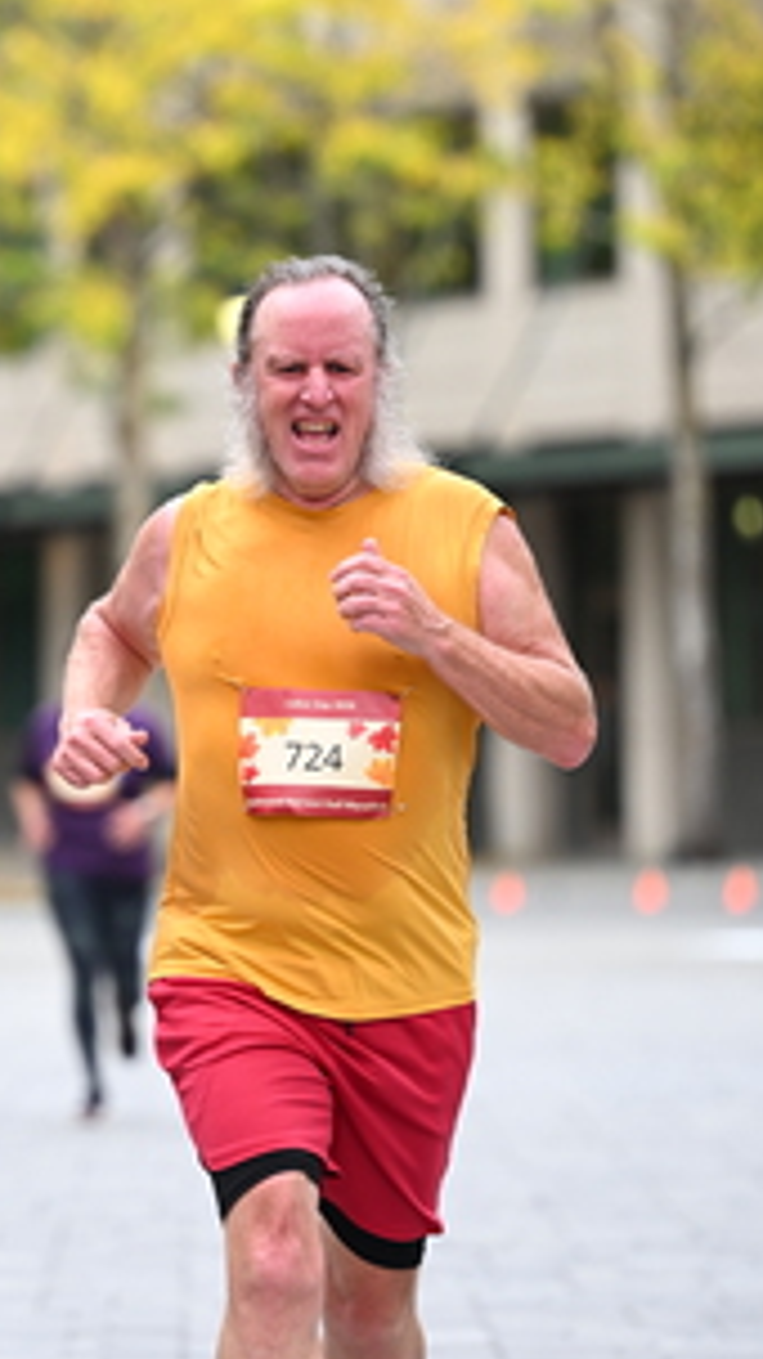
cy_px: 646
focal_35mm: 276
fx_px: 9946
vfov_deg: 7.8
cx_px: 92
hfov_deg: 4.4
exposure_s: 1/2000
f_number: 2.8
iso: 640
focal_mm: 145
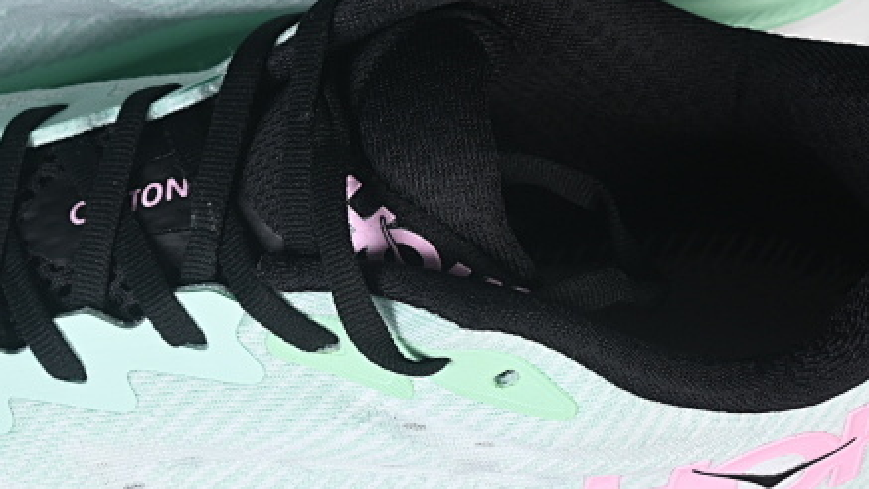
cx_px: 247
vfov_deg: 6.3
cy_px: 131
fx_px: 4471
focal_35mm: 194
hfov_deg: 11.1
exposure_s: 1/80
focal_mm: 50
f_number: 7.1
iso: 160
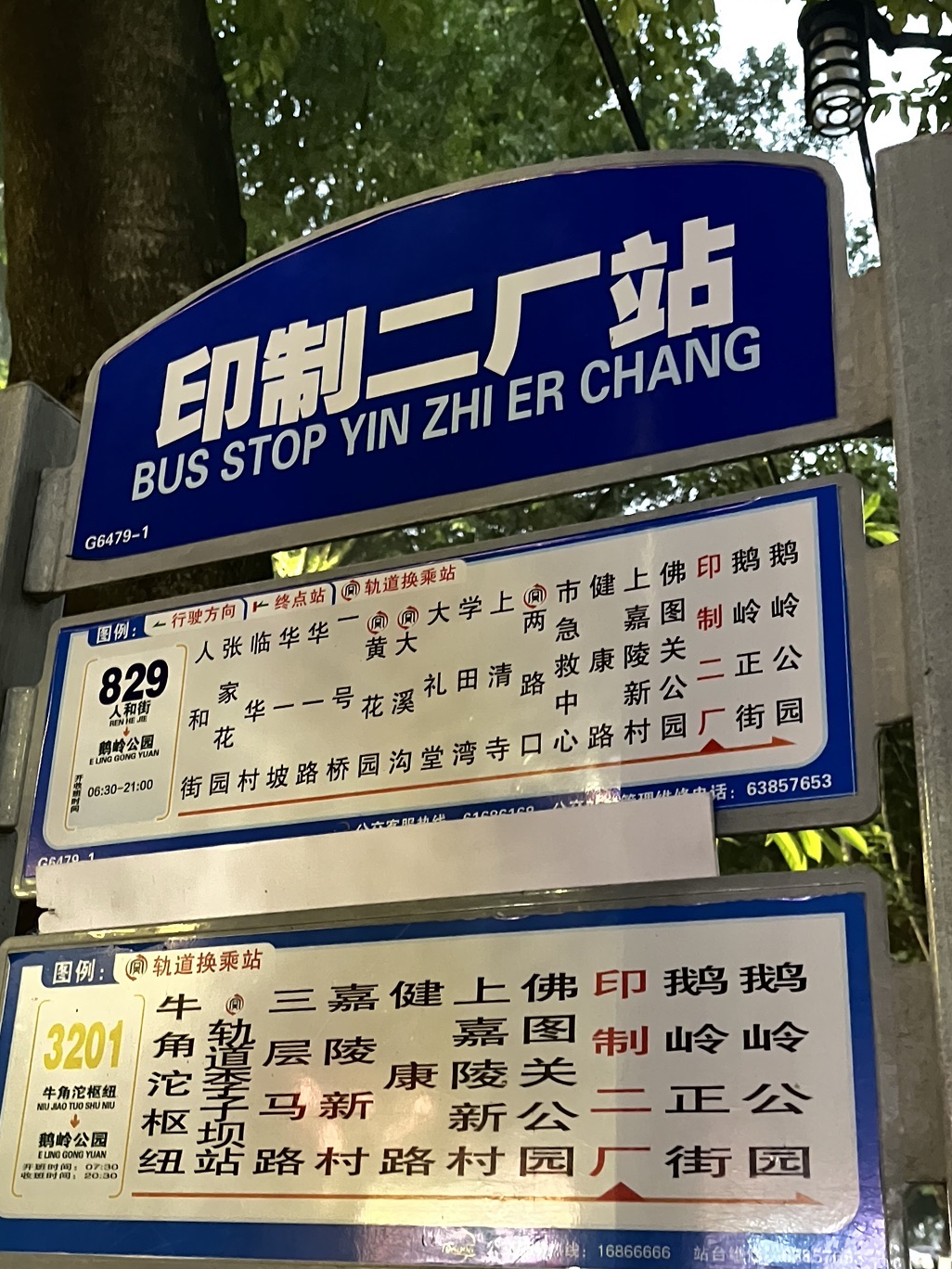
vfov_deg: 48.7
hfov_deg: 37.7
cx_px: 528
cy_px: 751
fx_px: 1393
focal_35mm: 38
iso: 4000
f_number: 1.6
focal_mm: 5.1
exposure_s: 1/17
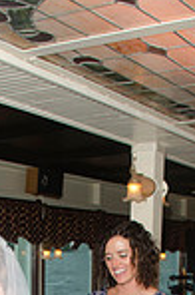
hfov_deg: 16.5
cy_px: 441
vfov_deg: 21.1
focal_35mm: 82
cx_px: 48
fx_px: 669
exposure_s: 1/60
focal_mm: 18
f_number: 5.6
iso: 400
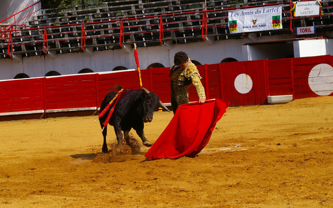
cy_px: 100
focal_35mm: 107
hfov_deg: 19.5
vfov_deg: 12.2
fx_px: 971
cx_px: 166
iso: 400
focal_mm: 70
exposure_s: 1/500
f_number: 11
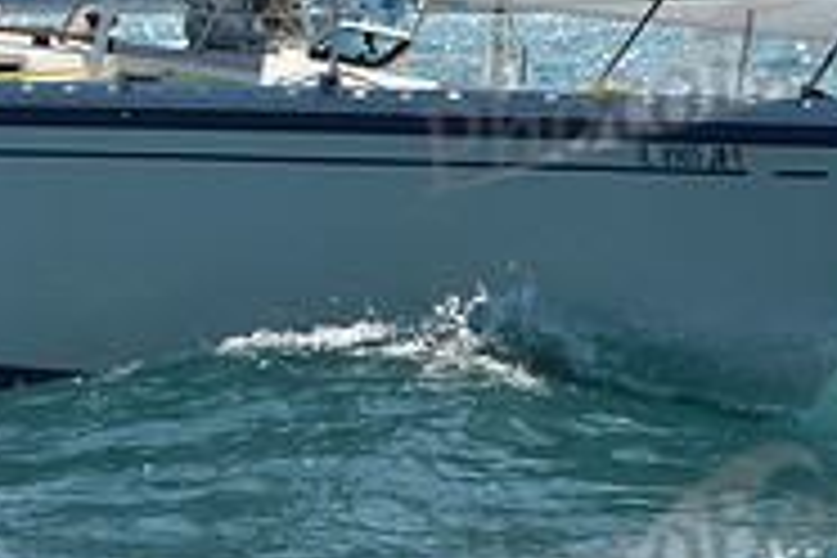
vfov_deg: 4.6
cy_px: -92
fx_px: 6881
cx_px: 189
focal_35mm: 296
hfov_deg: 7.0
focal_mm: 95
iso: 250
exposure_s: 1/1250
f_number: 8
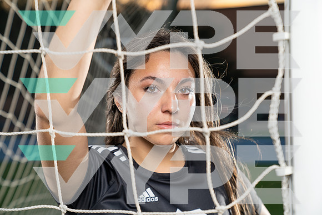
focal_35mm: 69
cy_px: 108
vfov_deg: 19.7
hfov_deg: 29.2
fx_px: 617
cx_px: 161
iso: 160
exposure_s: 1/250
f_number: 4
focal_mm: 69
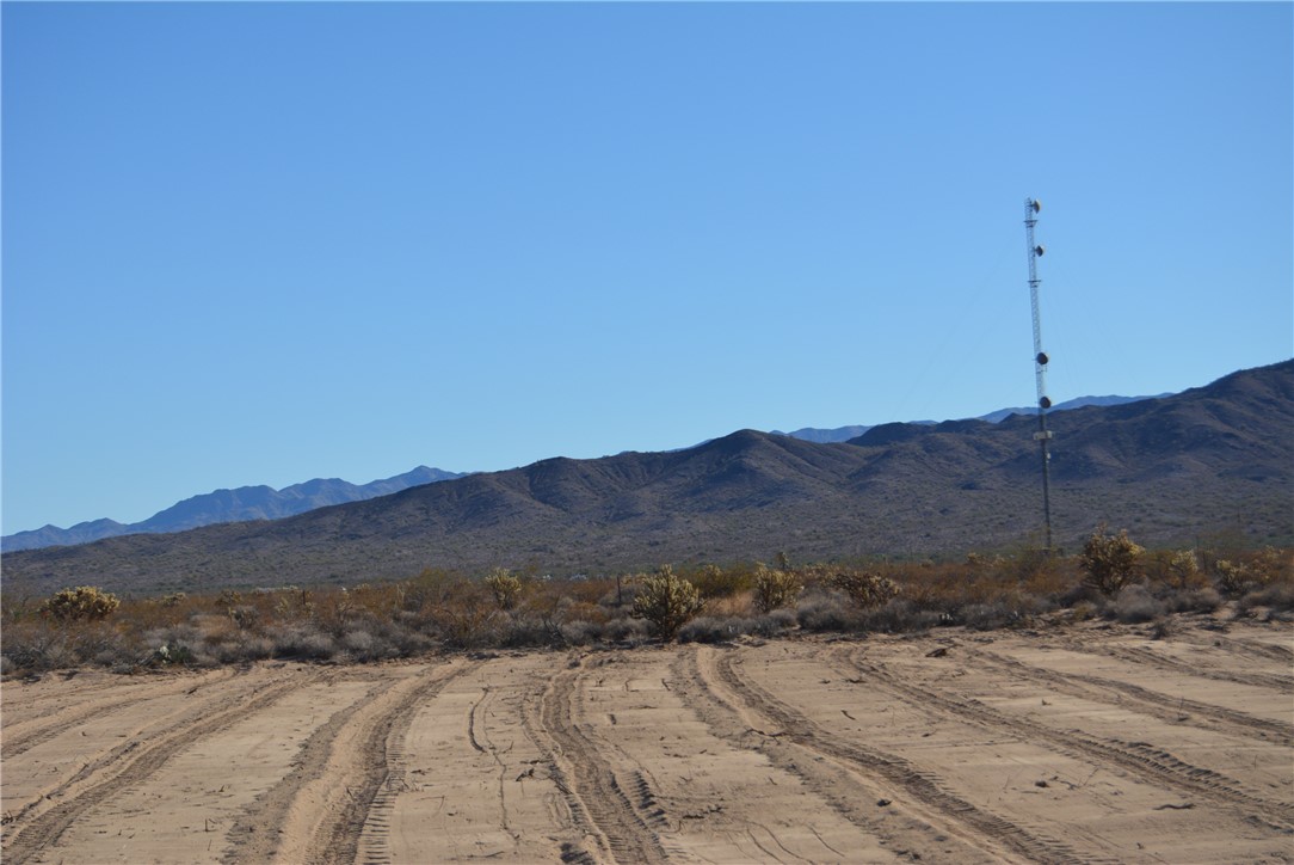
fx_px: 2967
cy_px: 432
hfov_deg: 24.6
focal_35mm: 82
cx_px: 647
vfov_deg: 16.6
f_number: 7.1
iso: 400
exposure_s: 1/2000
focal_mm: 55
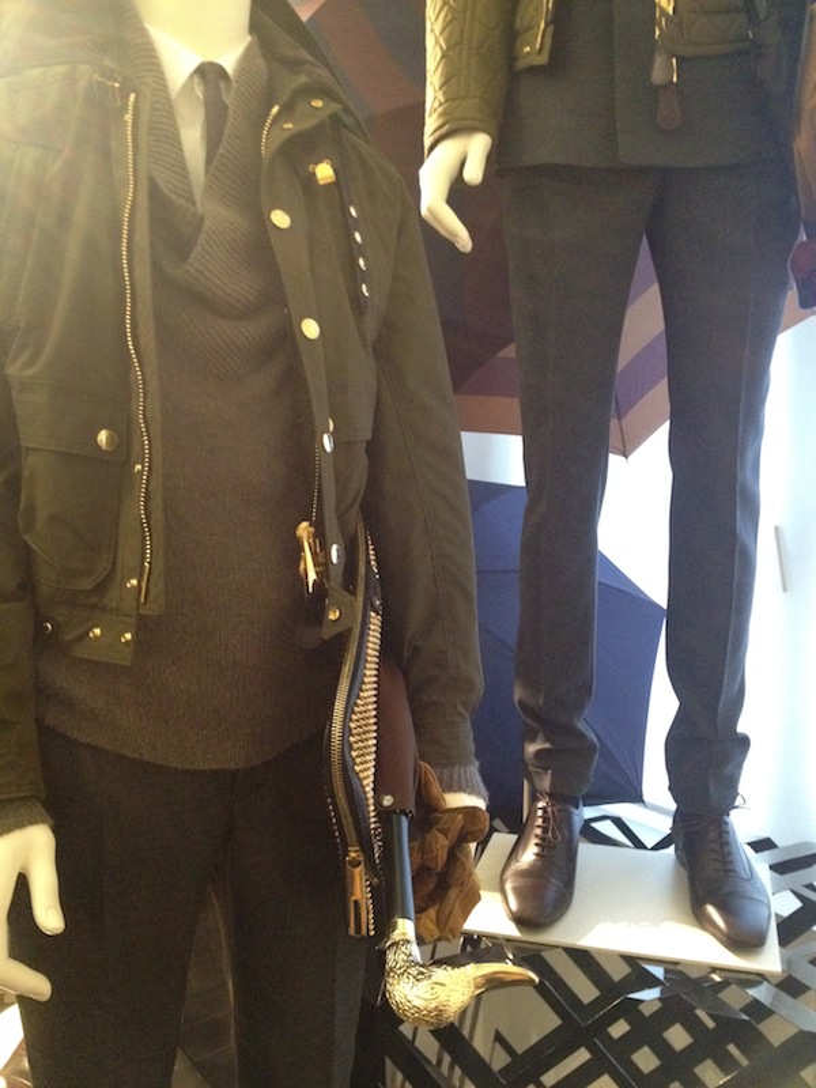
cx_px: 408
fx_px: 1100
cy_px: 544
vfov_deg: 52.6
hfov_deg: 40.7
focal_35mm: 35
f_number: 2.4
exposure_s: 1/15
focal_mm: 4.28
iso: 500
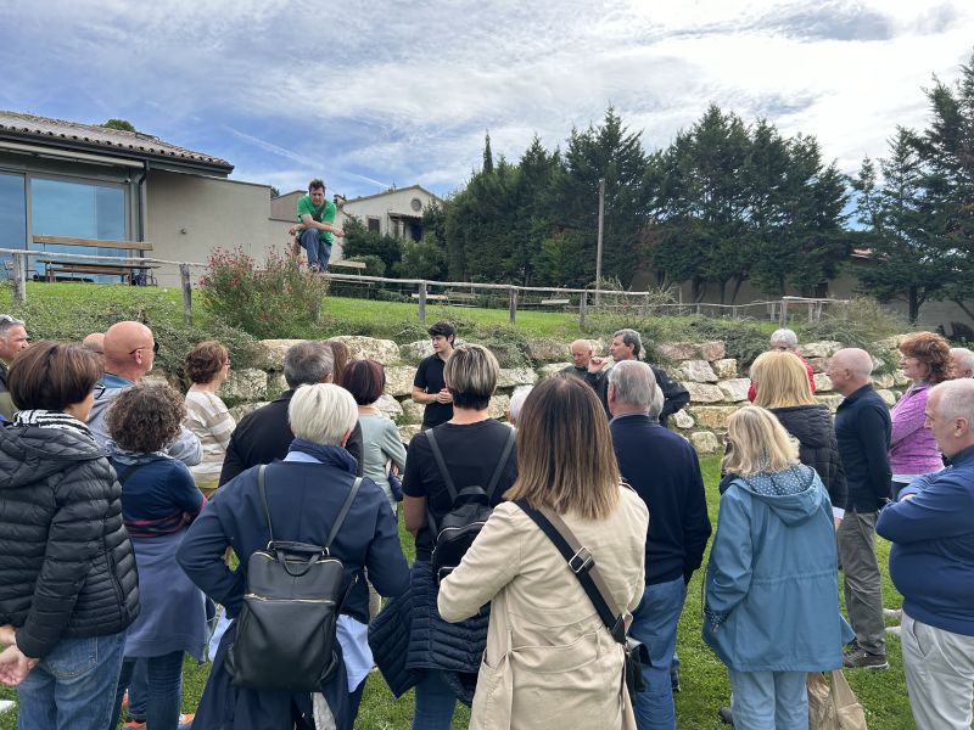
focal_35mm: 26
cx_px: 487
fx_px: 732
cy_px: 365
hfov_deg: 67.3
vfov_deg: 53.1
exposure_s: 1/1808
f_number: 1.5
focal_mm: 5.7
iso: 50
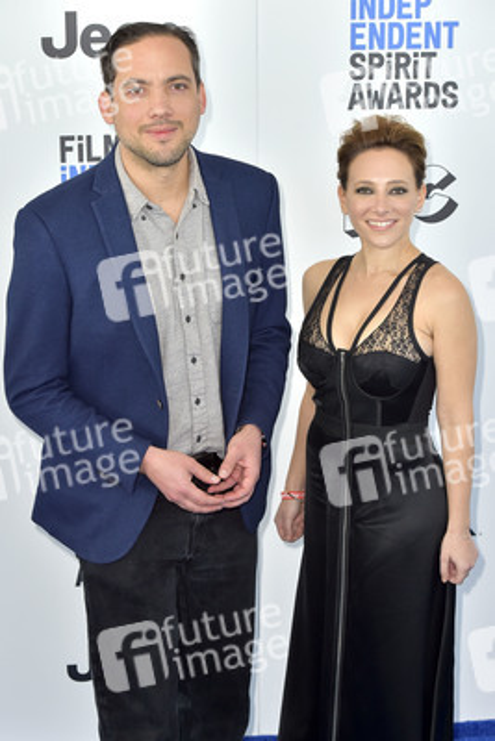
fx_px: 1442
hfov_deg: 19.5
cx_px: 248
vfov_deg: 28.8
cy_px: 370
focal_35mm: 70
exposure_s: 1/320
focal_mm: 70
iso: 500
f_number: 6.3
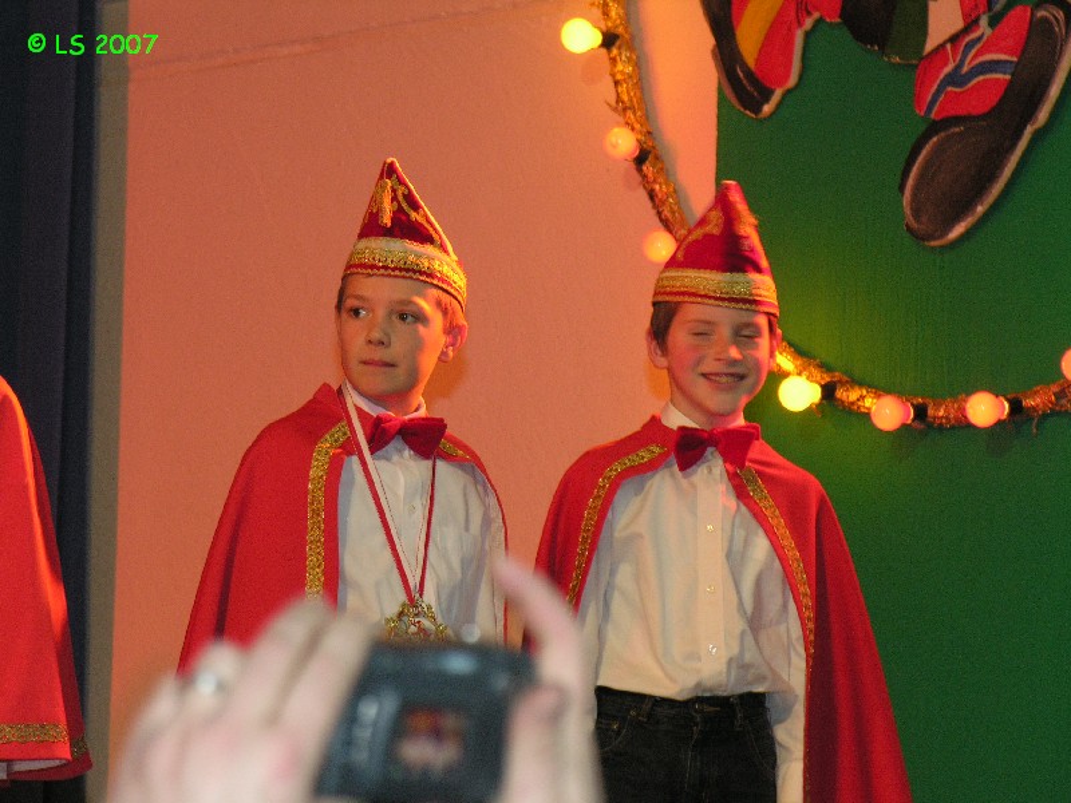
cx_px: 536
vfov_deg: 6.6
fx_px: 6961
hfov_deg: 8.8
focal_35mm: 225
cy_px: 402
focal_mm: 57.3
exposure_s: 1/30
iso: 200
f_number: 4.3
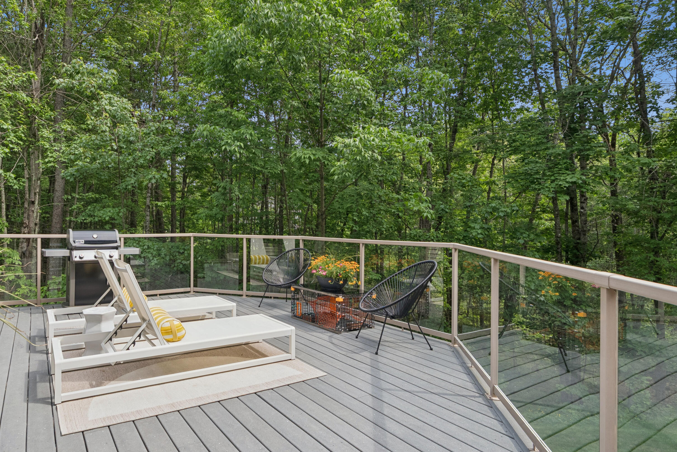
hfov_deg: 79.9
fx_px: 395
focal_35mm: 21
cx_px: 261
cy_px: 221
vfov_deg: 59.5
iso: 320
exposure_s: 1/320
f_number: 7.1
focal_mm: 17
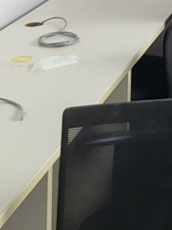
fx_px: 749
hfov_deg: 12.0
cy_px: -182
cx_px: 321
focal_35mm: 113
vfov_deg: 15.1
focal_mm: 5.4
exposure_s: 1/117
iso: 40
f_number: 1.8
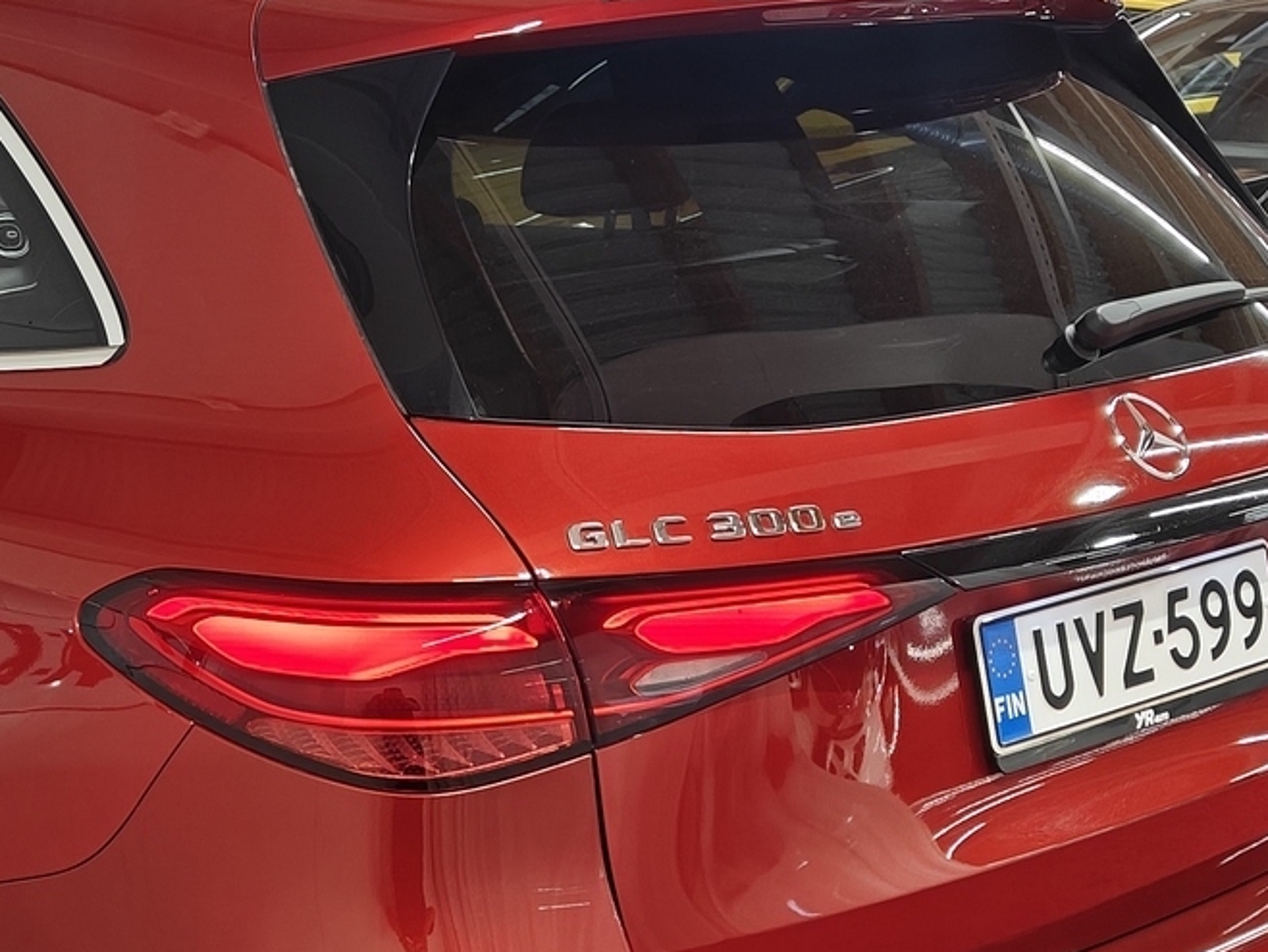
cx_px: 249
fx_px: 2565
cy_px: 773
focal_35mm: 70
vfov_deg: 20.8
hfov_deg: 27.2
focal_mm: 5.59
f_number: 1.8
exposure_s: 1/50
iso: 80
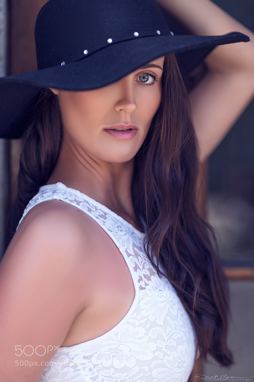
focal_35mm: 85
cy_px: 191
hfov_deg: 16.0
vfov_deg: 23.9
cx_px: 127
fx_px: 902
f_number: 1.6
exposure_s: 1/500
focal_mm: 85
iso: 50
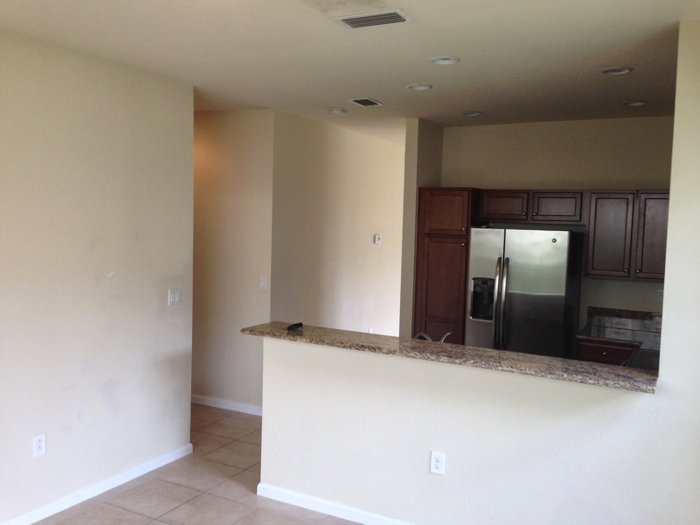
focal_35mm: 33
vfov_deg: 42.9
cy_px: 262
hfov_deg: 55.4
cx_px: 350
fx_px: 667
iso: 50
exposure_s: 1/60
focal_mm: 4.12
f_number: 2.4
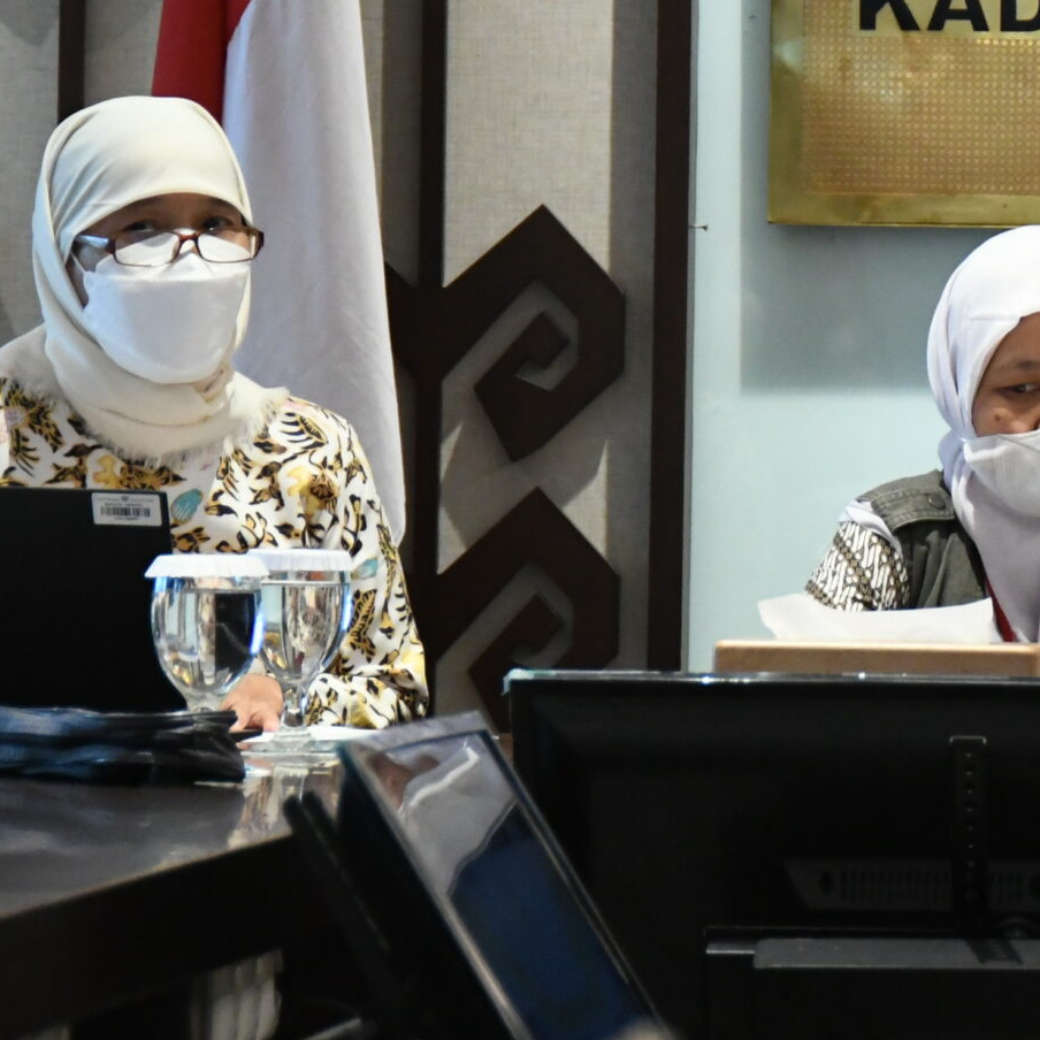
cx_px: 1119
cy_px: 102
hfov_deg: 4.6
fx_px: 12849
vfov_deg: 4.6
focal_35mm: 378
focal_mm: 105
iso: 4000
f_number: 5.3
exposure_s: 1/125
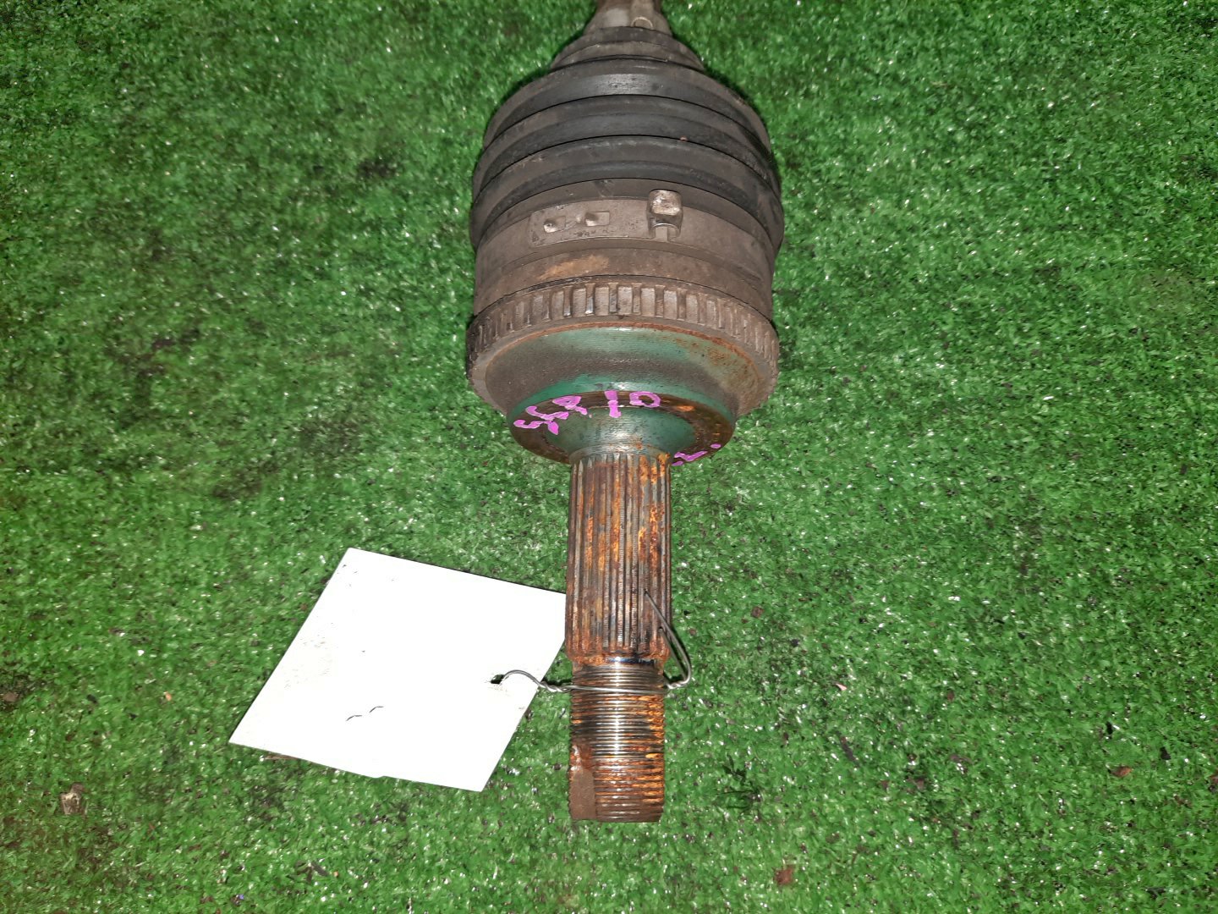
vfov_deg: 54.9
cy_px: 457
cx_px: 609
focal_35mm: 25
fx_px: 880
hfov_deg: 69.4
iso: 328
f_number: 2
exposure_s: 1/25
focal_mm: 4.6
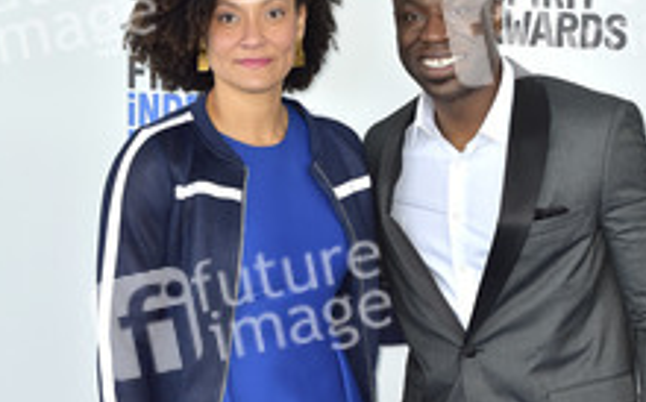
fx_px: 2286
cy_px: 458
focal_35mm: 130
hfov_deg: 16.1
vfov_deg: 9.9
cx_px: 327
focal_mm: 70
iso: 500
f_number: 6.3
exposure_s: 1/320
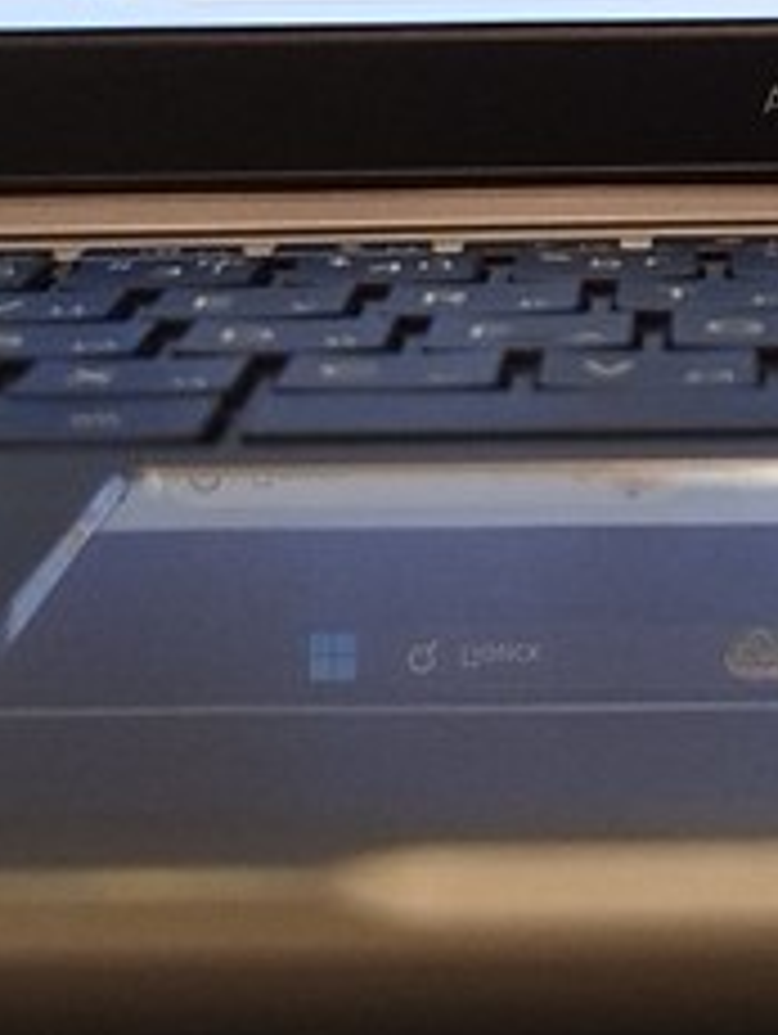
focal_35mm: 129
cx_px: 787
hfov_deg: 11.4
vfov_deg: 14.6
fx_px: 3859
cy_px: -302
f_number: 1.7
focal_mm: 5.31
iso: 250
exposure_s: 1/33
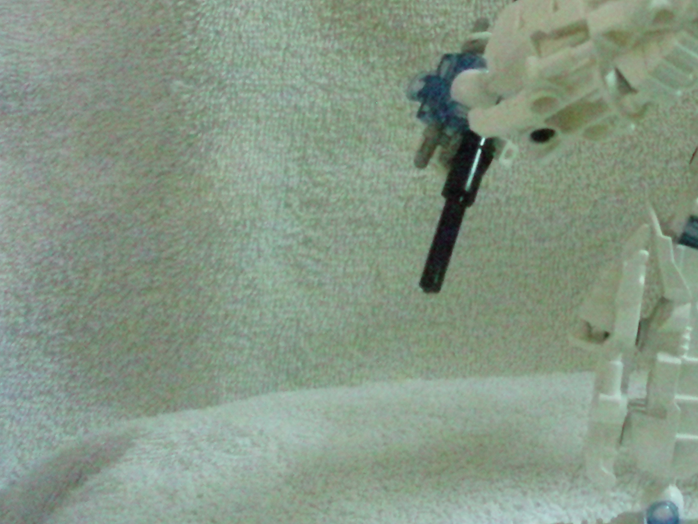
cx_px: 699
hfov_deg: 23.4
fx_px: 1613
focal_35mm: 80
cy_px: 30
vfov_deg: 18.1
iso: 1600
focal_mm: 6.3
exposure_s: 1/33
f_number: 3.1
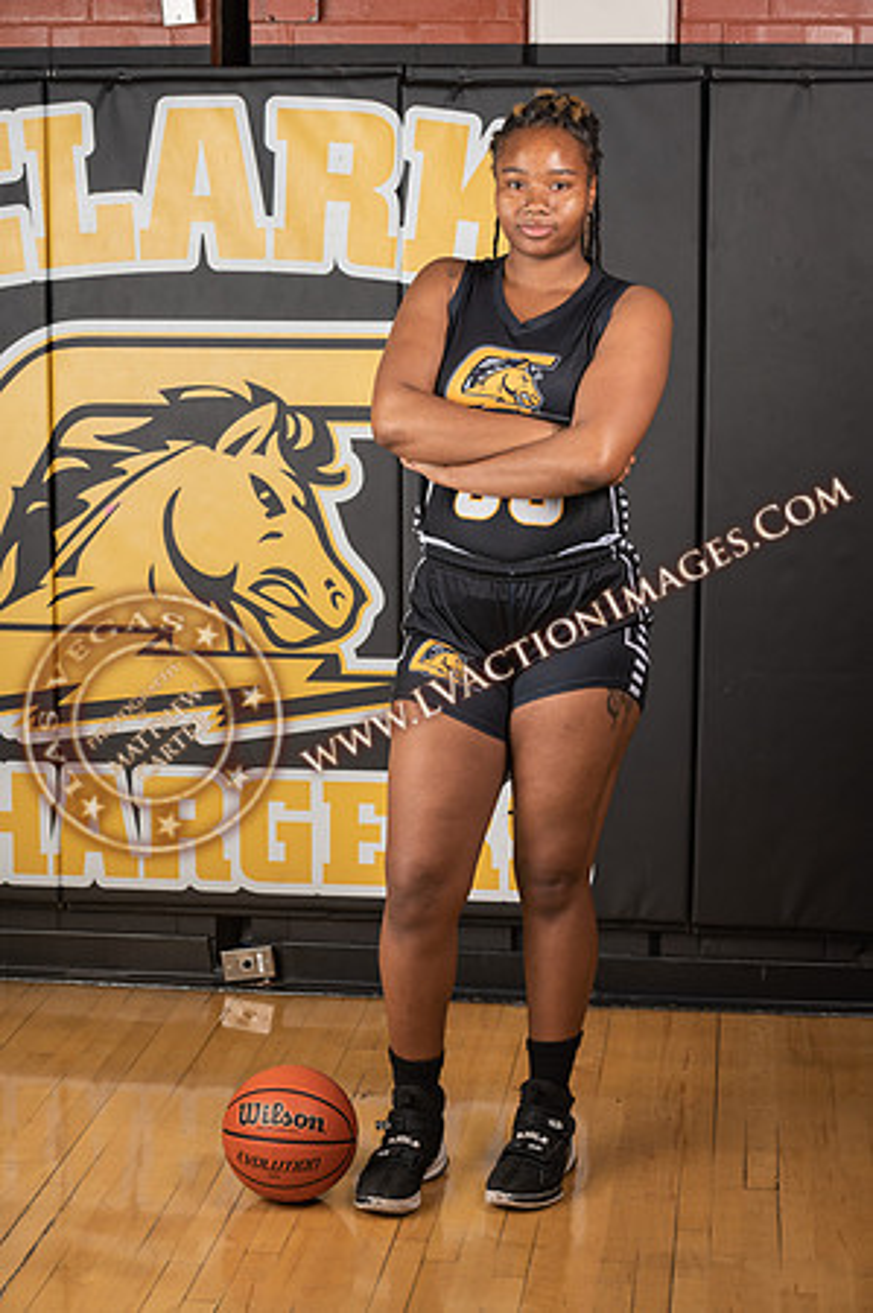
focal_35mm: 70
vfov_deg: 28.9
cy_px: 656
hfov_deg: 19.4
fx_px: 2552
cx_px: 436
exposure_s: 1/125
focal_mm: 70
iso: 100
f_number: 9
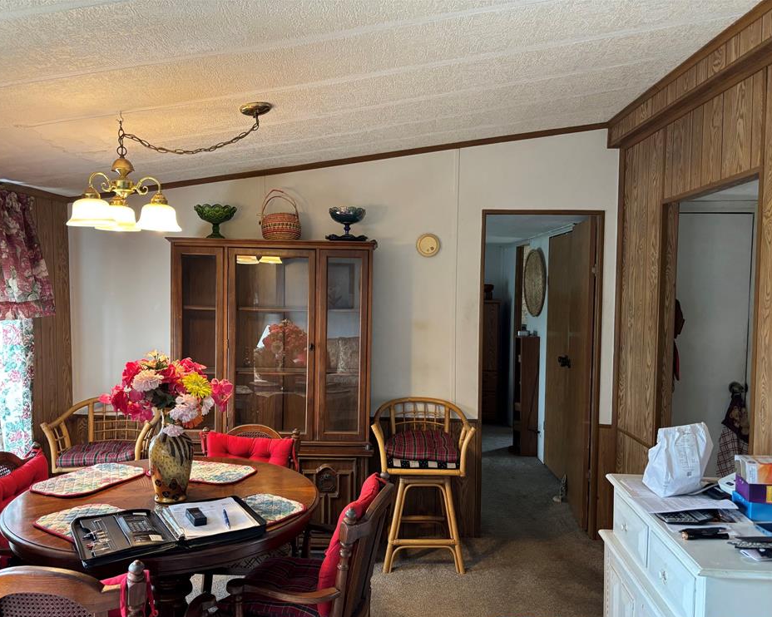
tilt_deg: -2.9
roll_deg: -1.0
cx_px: 375
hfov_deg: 62.2
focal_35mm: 28
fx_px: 640
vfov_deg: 51.5
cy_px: 318
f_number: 1.6
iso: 250
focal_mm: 5.96
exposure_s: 1/60
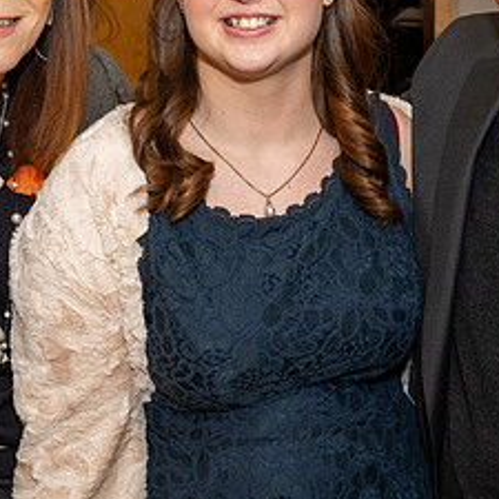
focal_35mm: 106
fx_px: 1729
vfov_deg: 16.4
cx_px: 350
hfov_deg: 16.4
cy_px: 147
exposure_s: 1/250
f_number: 8
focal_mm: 36
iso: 640
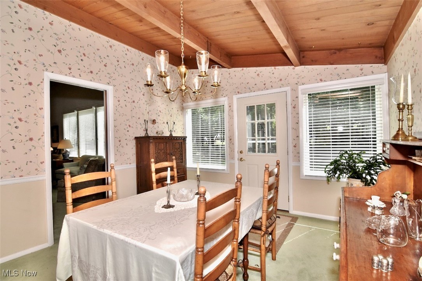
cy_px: 140
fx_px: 193
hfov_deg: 95.0
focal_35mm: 16
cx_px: 211
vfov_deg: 72.0
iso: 180
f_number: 6.3
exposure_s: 1/200
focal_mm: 11
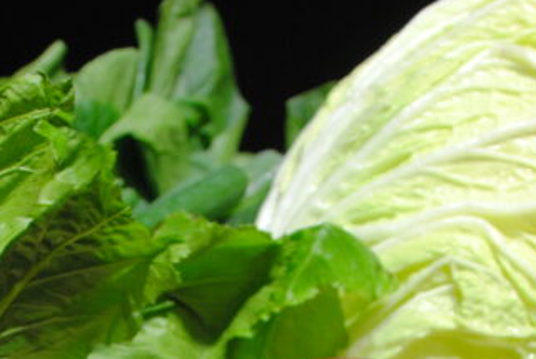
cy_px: 639
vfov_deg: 12.5
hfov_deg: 20.2
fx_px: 1506
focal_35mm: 101
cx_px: 225
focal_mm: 18
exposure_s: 1/60
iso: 200
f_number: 4
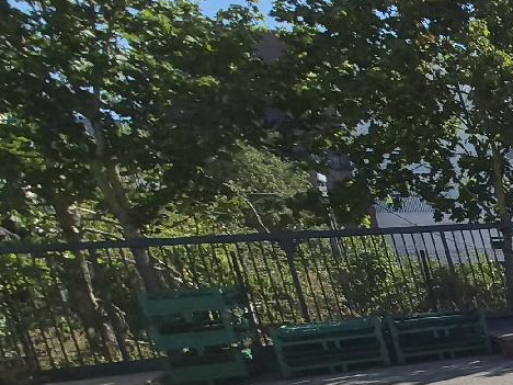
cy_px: 445
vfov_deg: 26.3
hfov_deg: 21.0
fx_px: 741
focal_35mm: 50
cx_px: 968
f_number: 2.2
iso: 40
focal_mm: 1.74
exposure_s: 1/2500
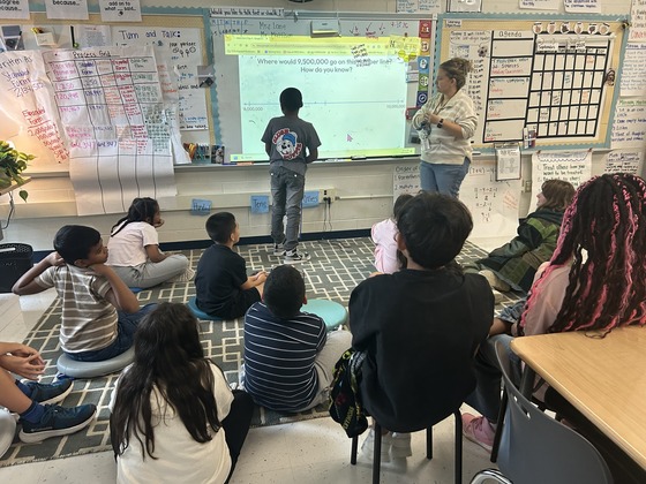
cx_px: 323
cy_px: 242
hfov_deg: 67.3
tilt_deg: -18.3
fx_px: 485
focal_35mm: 26
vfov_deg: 53.1
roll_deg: -0.1
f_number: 1.5
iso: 200
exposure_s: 1/60
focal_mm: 5.7
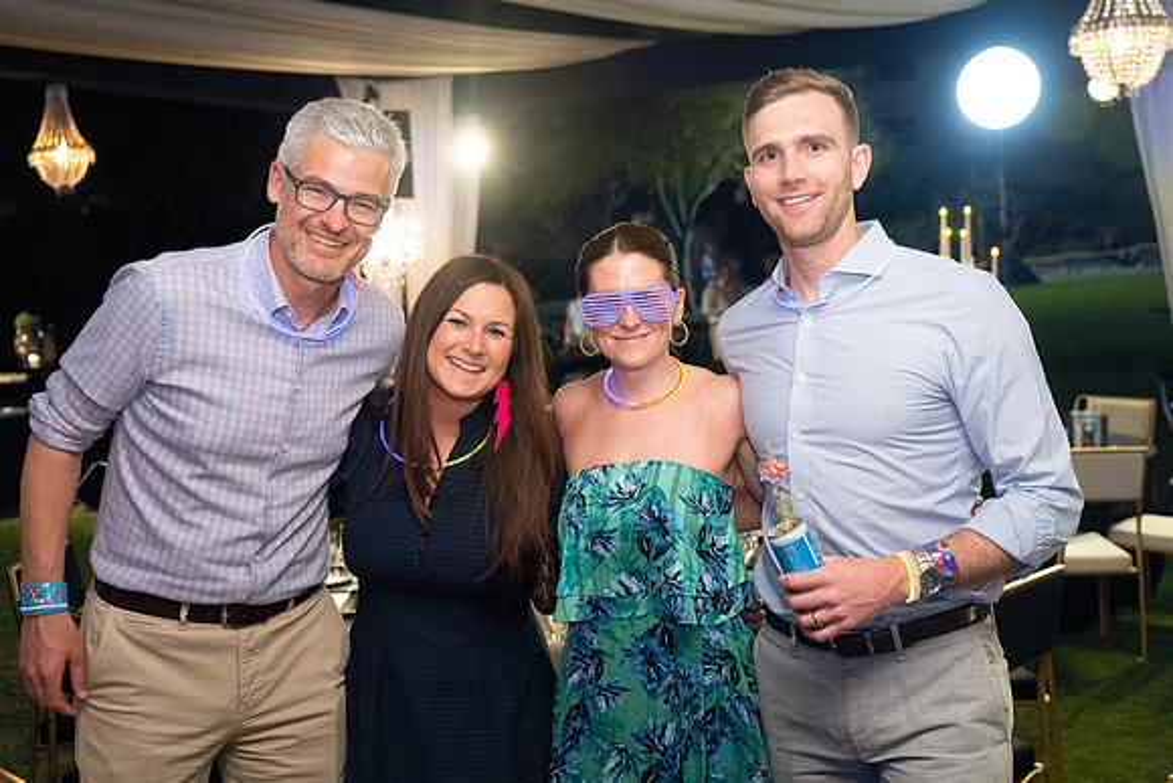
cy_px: 392
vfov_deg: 32.6
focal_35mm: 41
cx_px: 586
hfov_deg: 47.4
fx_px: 1336
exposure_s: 1/125
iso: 3200
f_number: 4
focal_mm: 41
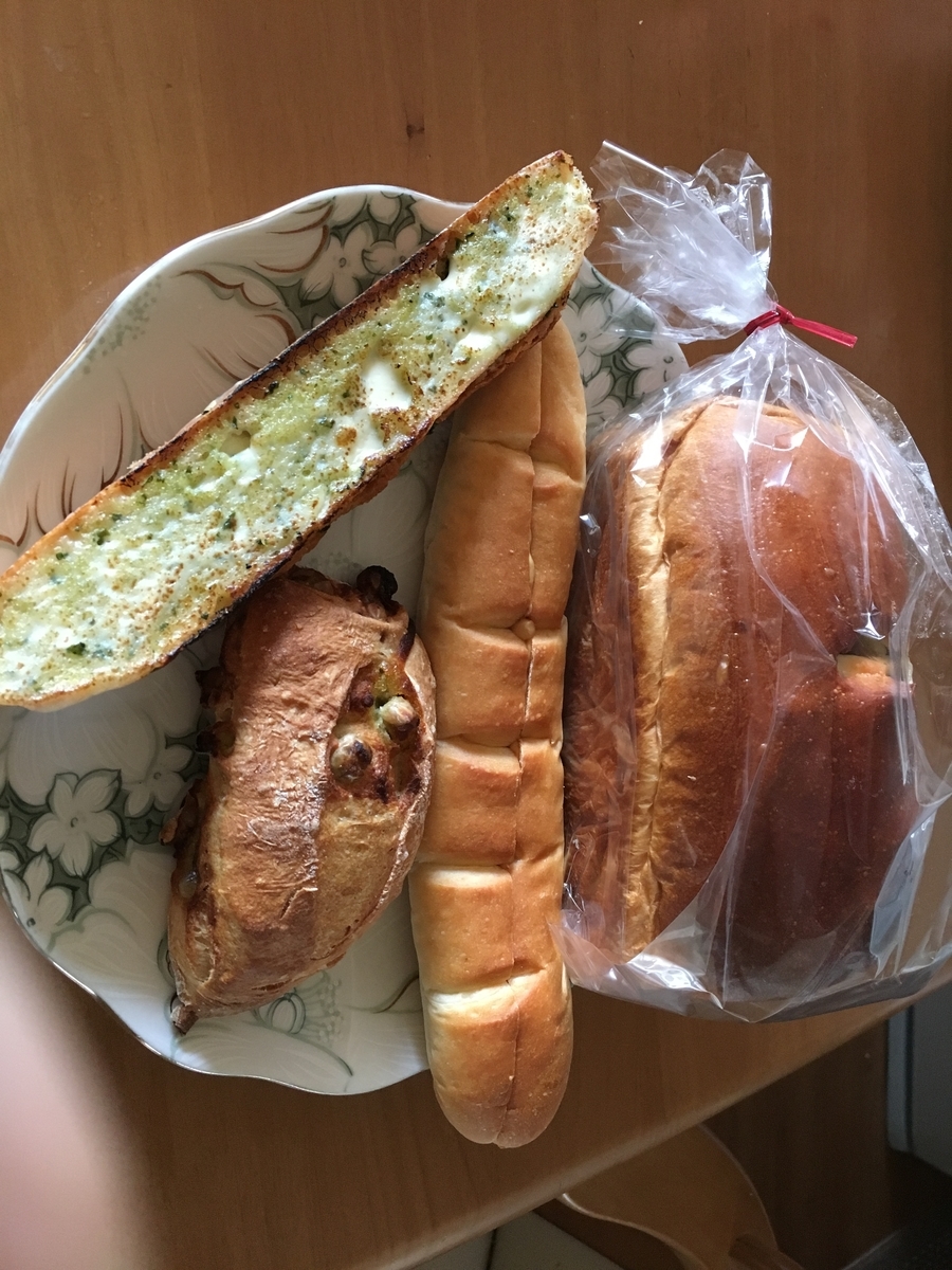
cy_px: 635
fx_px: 1063
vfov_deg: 61.7
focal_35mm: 29
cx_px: 476
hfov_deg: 48.2
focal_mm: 4.15
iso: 200
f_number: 2.2
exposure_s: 1/17
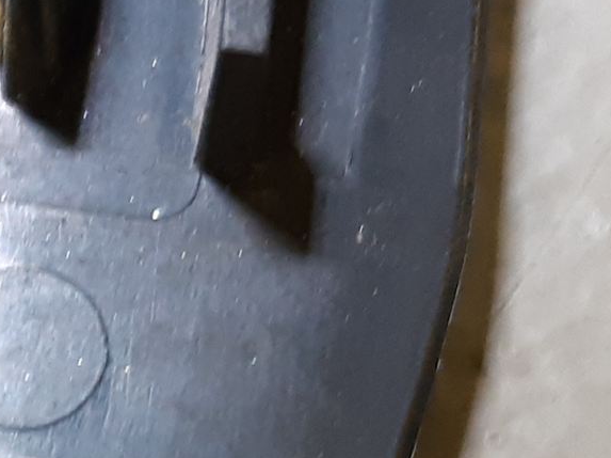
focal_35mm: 93
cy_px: 469
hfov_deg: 18.0
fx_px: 1640
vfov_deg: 15.6
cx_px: -388
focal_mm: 3.93
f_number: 1.7
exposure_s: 1/50
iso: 160
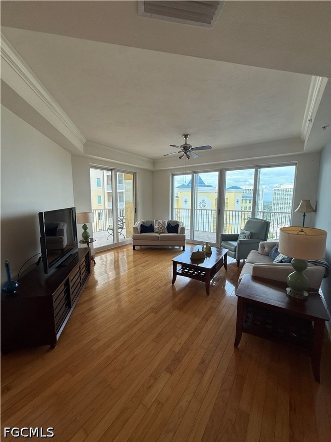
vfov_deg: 102.1
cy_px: 221
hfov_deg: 85.7
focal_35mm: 14
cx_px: 166
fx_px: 178
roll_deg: -0.4
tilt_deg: -6.5
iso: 64
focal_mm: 2.22
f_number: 2.2
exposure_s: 1/165
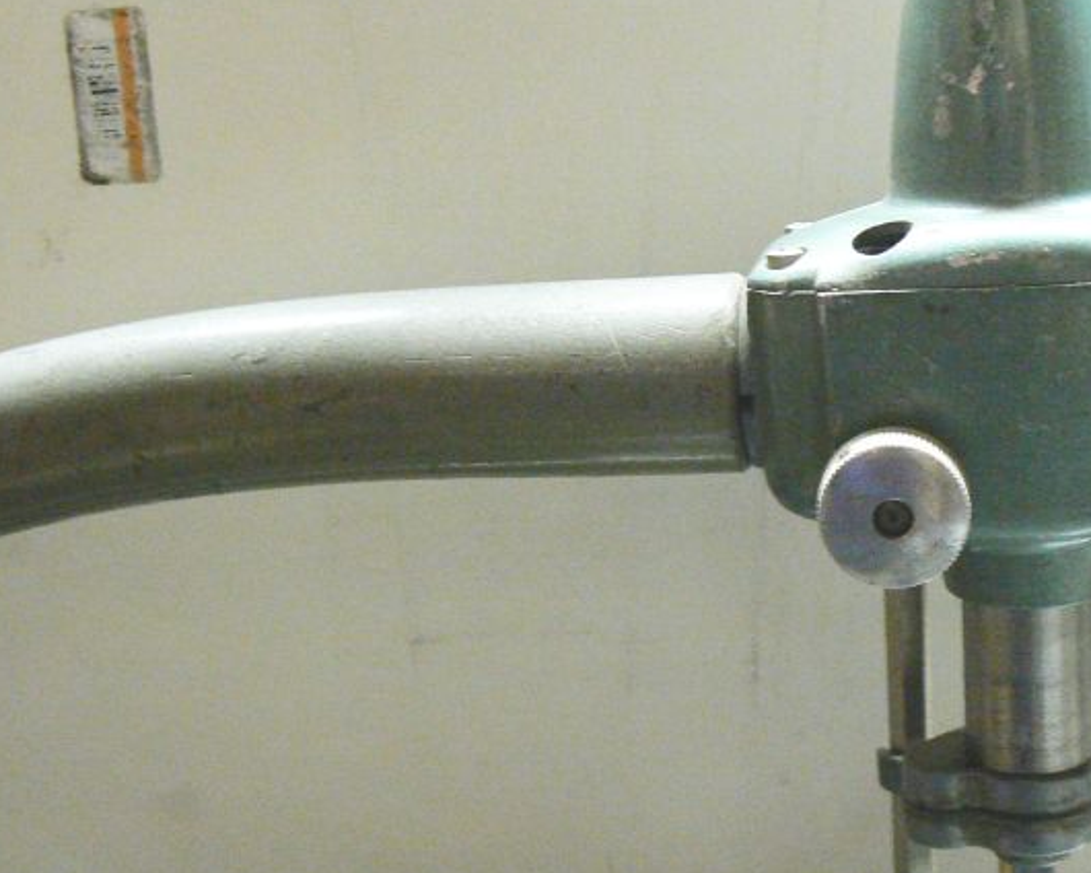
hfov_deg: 35.1
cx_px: 702
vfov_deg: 28.6
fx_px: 1711
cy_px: 395
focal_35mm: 53
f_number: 2.8
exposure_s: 1/10
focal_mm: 6
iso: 400
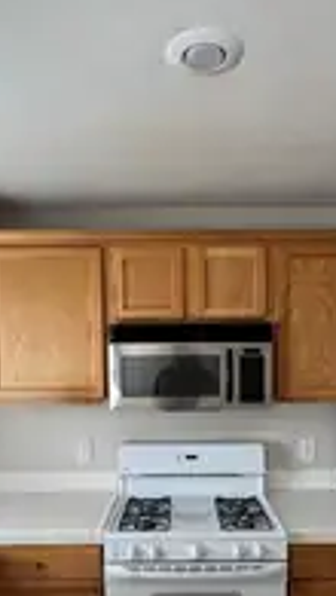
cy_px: 400
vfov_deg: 64.2
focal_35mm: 29
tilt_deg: -7.1
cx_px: 183
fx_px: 458
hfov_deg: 40.2
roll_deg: +1.3
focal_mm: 1.57
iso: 100
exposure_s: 1/99
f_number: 1.8
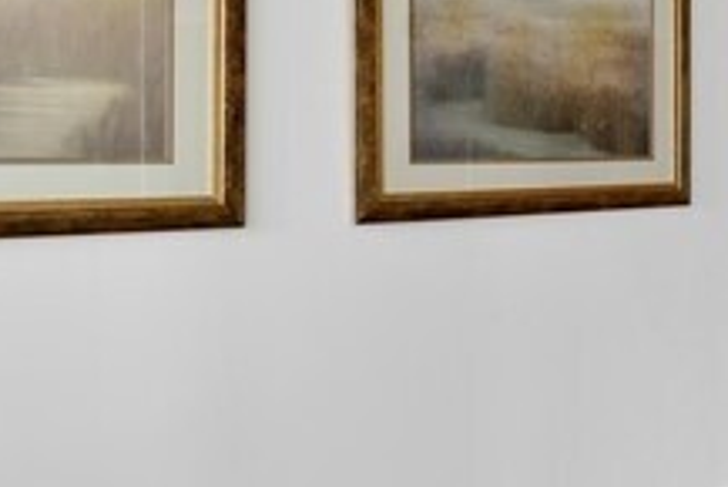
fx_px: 1174
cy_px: 124
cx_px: 953
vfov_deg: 23.2
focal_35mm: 58
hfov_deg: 28.2
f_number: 8
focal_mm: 14
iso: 200
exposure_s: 1/13
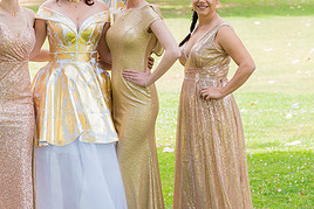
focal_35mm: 160
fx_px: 1396
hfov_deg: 12.8
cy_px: 58
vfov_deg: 8.6
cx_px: 67
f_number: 4
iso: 500
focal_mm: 74
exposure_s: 1/2000
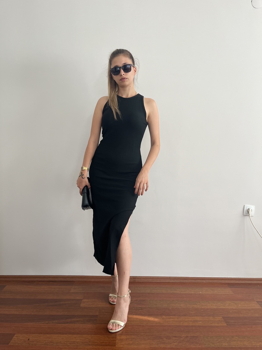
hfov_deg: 53.1
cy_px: 175
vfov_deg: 67.3
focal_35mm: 26
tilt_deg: -3.1
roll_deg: -1.1
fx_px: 262
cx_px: 131
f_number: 1.6
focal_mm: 5.1
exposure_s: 1/100
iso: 64
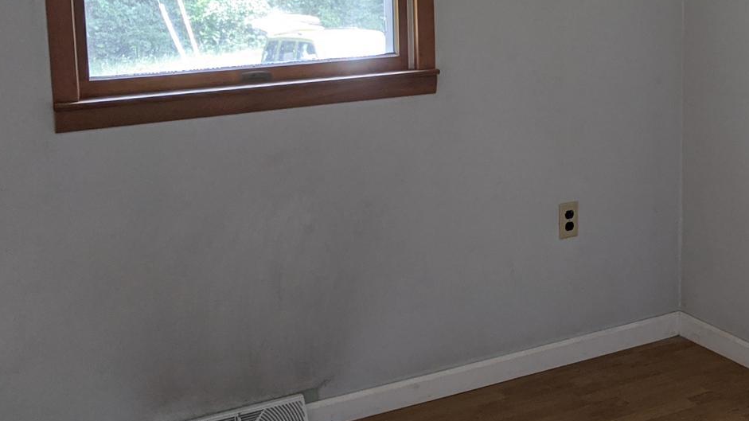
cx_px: 643
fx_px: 1271
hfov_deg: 31.6
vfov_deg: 18.7
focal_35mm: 64
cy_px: 96
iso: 74
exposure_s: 1/99.9
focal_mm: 4.44
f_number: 1.8
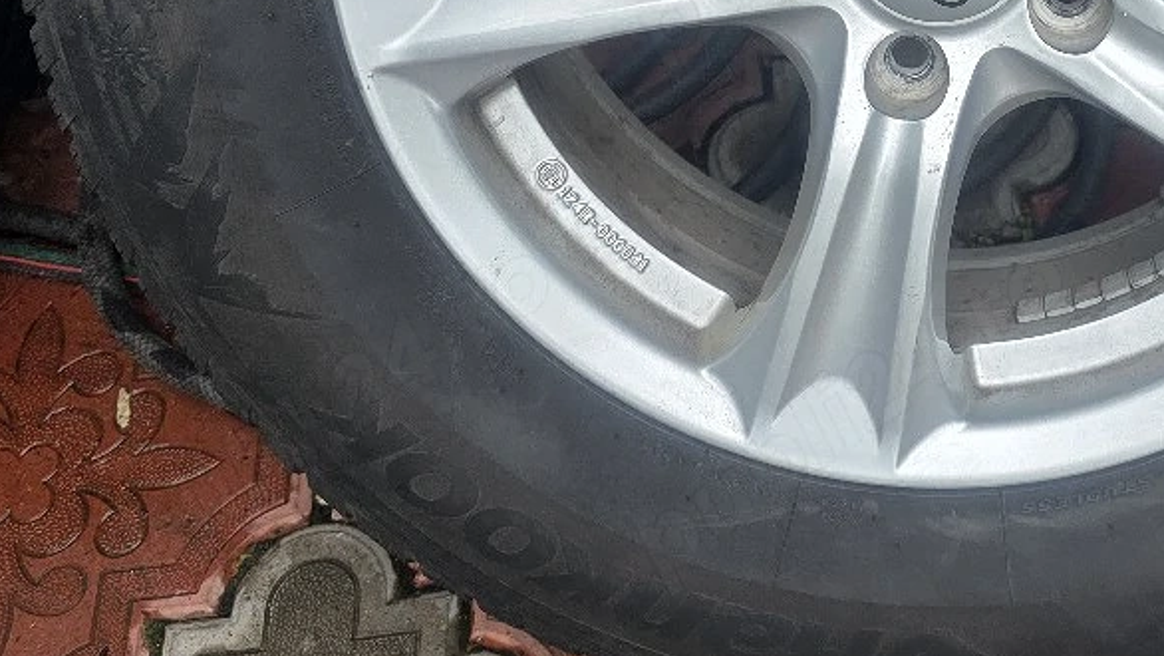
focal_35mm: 57
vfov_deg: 20.3
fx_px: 1760
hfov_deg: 35.1
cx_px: 981
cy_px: -25
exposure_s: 1/370
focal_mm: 6.3
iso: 40
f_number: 1.7
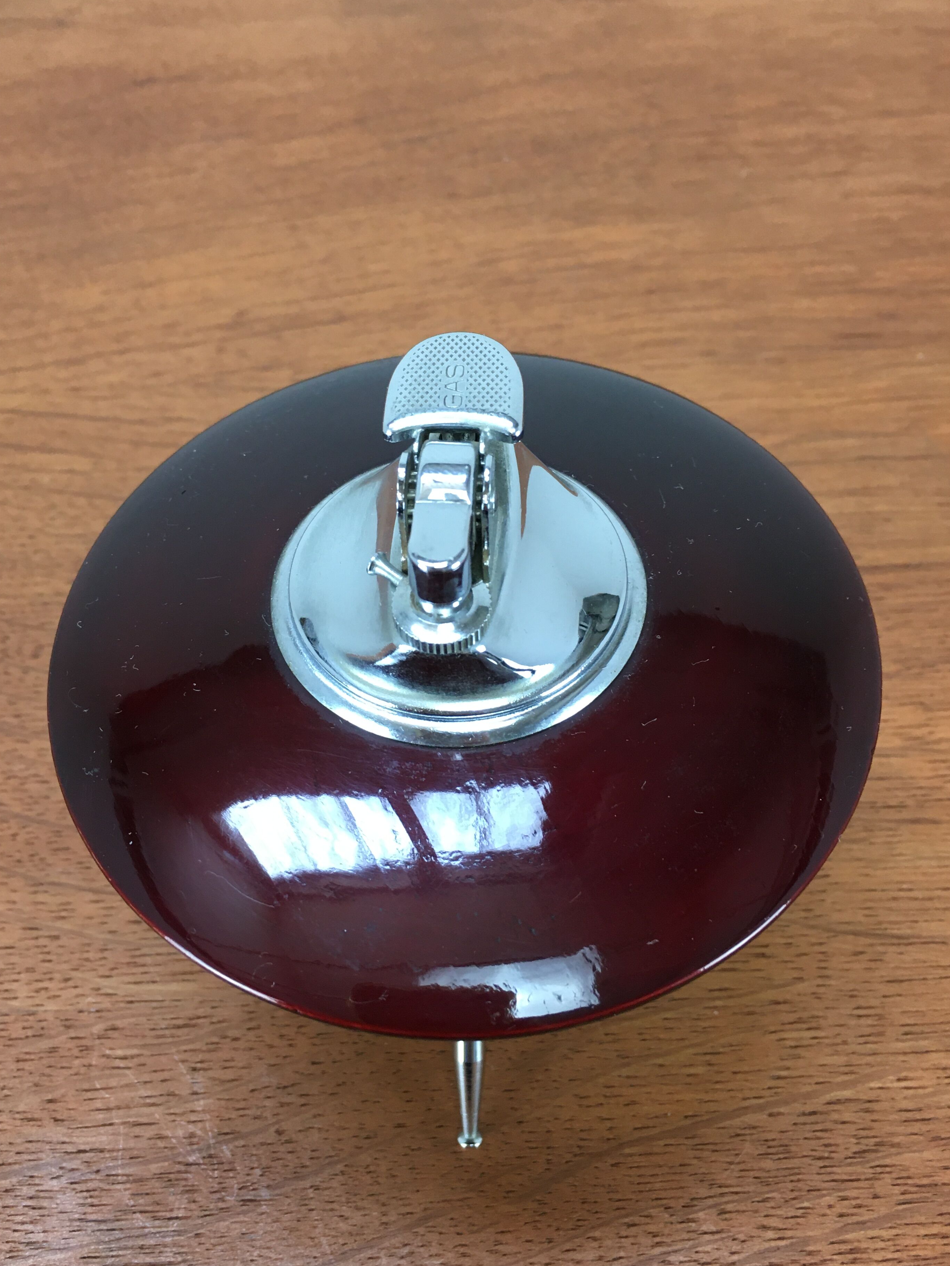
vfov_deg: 56.7
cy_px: 574
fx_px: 1171
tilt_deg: -53.6
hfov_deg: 44.1
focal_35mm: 32
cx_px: 436
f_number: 2.2
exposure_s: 1/33
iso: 64
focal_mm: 4.15
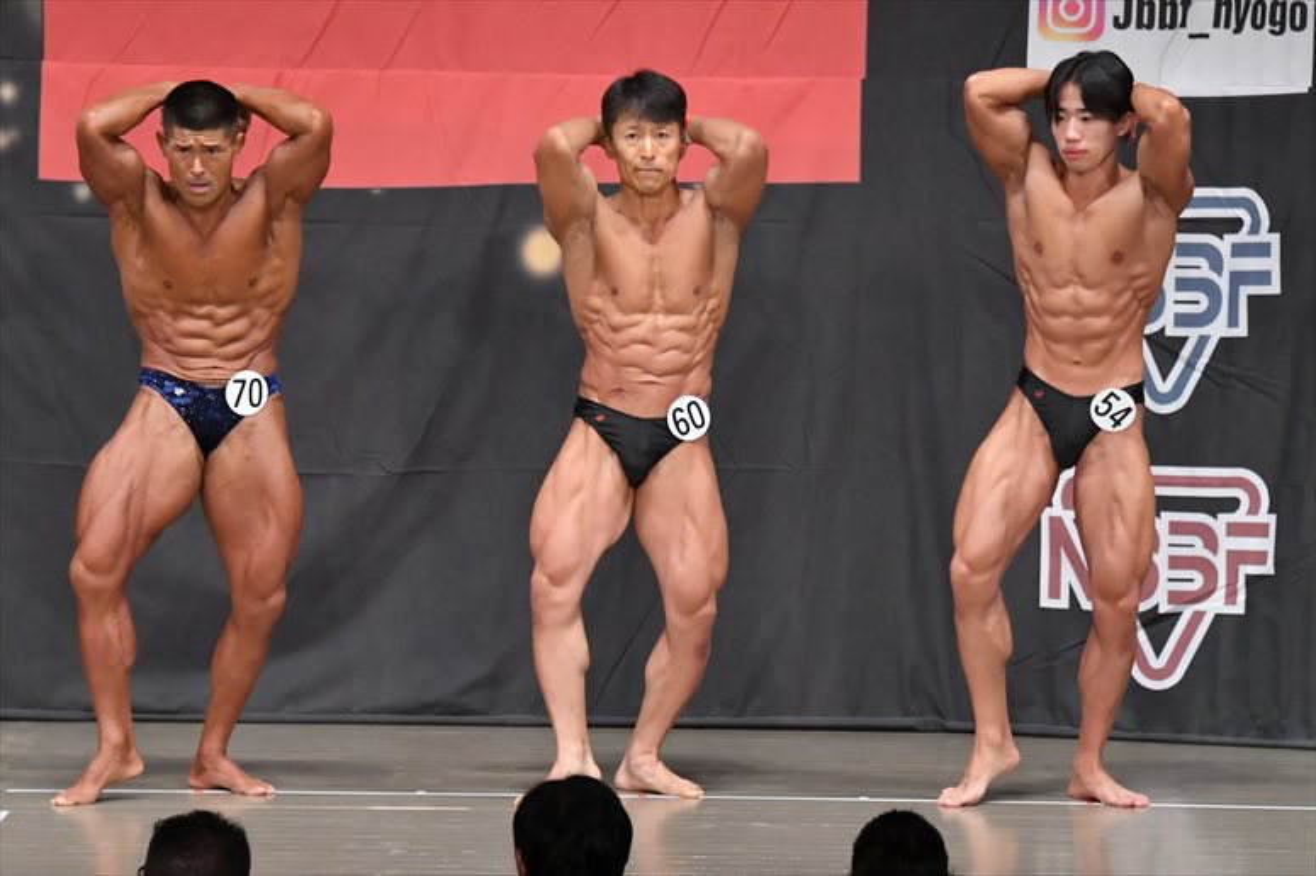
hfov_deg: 9.2
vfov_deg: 6.1
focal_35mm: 225
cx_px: 658
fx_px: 8221
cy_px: 438
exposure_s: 1/400
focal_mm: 150
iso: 6400
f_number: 5.6
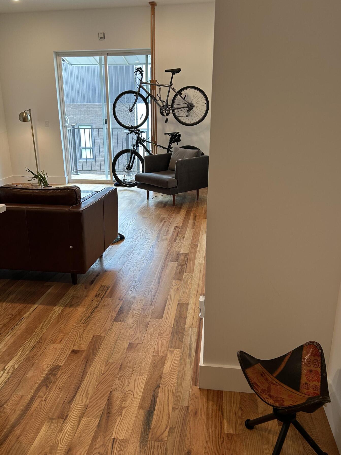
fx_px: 381
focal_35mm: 29
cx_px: 162
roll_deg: +0.5
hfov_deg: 48.2
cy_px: 228
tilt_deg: -17.2
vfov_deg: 61.7
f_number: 1.5
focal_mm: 5.7
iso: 64
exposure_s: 1/60
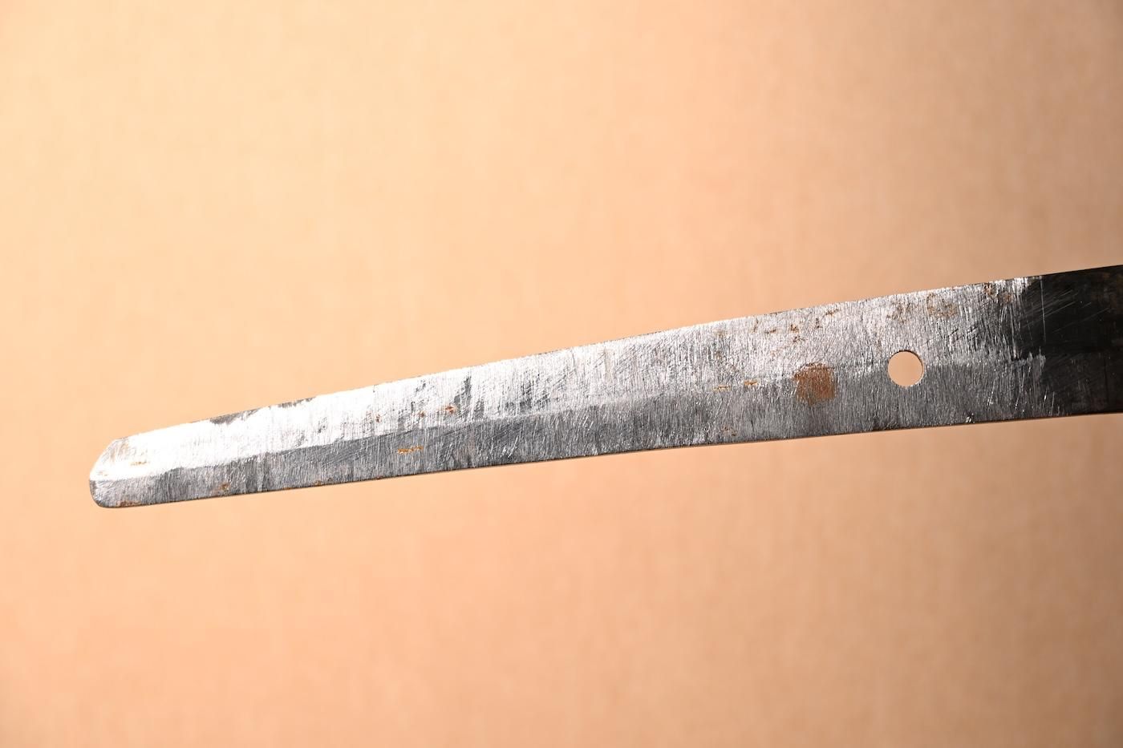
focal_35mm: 72
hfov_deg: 28.1
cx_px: 562
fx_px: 2246
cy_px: 374
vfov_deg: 18.9
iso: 100
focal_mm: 48
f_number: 4.8
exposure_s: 1/2
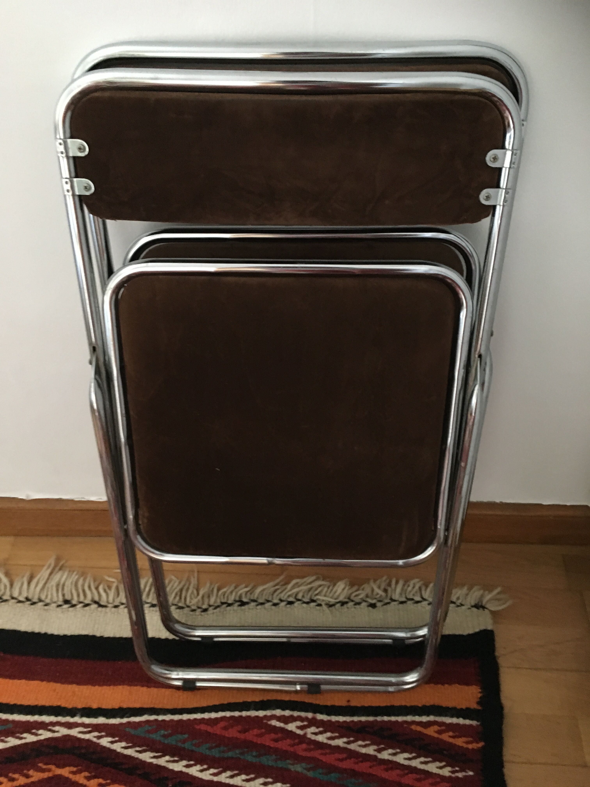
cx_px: 295
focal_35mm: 29
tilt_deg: -46.9
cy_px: 394
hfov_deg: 48.2
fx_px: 659
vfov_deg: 61.7
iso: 400
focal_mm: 4.15
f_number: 2.2
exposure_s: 1/17
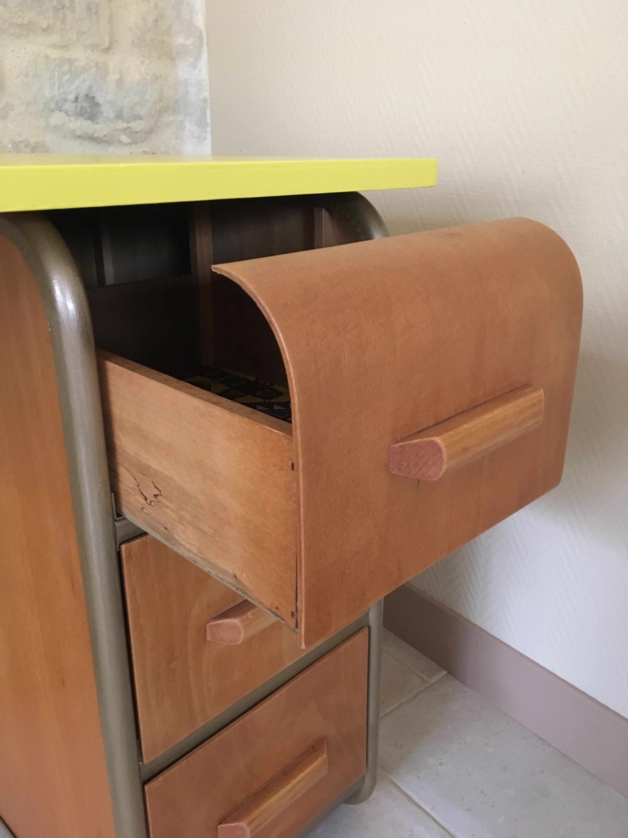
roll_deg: +1.0
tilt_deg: -22.1
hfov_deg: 48.2
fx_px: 701
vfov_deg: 61.7
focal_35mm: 29
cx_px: 314
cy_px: 419
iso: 400
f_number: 2.2
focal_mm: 4.15
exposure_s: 1/17
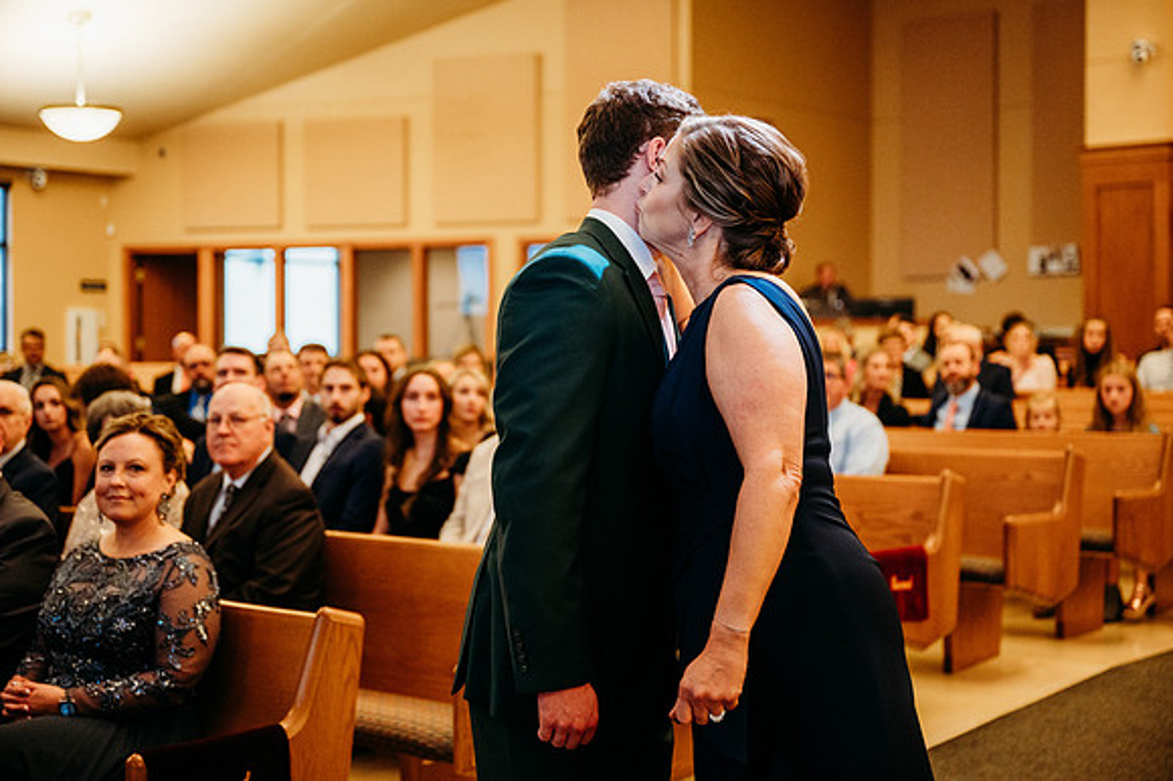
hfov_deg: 38.2
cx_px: 586
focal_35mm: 52
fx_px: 1693
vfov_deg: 26.0
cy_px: 390
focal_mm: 52
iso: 2000
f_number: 2.8
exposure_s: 1/250
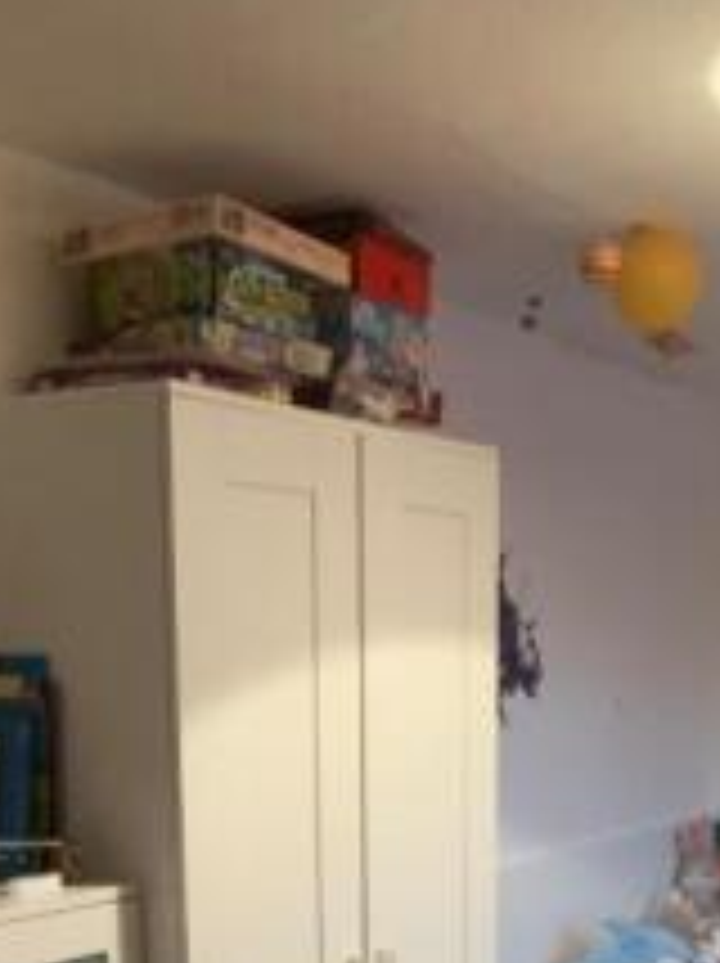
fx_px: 2195
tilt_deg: -11.7
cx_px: 637
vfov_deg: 23.8
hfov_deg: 18.3
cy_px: 925
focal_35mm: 79
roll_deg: -0.2
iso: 160
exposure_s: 1/50
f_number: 1.8
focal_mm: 3
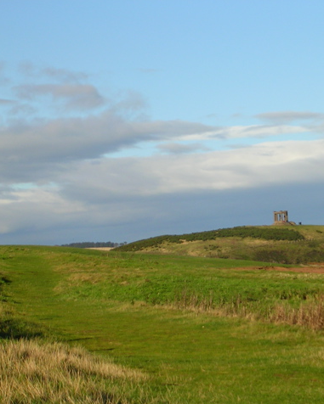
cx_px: 215
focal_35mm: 151
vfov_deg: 12.8
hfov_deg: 10.2
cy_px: 203
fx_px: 1809
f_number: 4.9
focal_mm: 17.4
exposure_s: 1/431
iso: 50
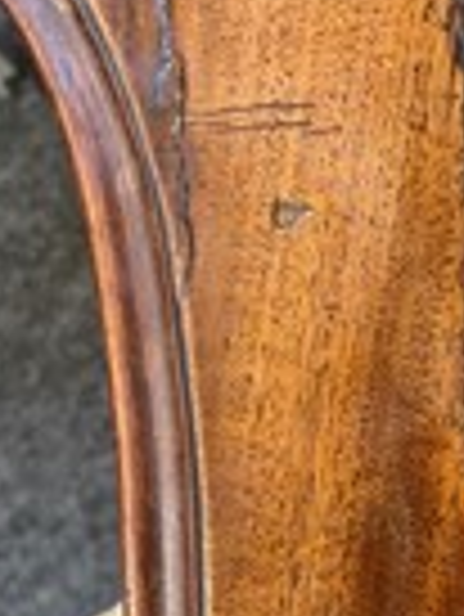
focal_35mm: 73
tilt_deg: -80.6
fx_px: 1303
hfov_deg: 19.9
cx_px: 396
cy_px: 108
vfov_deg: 26.1
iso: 320
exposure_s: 1/50
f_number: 1.6
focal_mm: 5.1
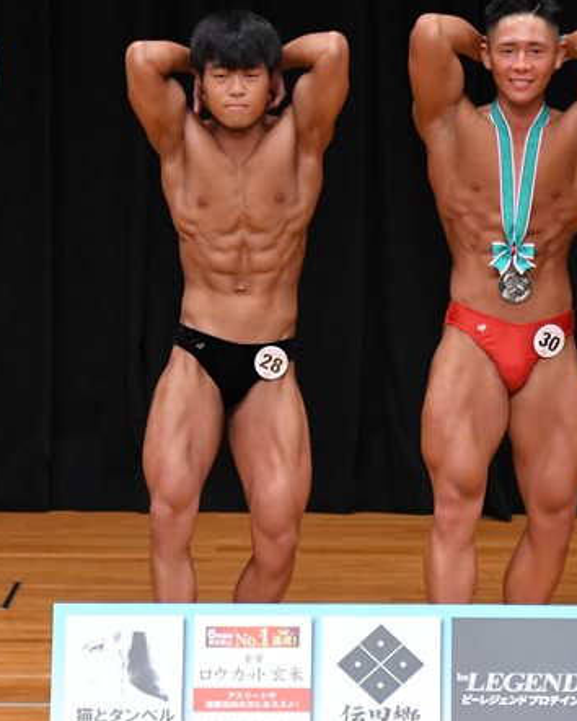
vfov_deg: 3.9
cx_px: 178
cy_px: 313
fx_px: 10516
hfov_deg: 3.1
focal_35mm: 493
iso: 3200
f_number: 5.6
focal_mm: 200
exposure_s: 1/400
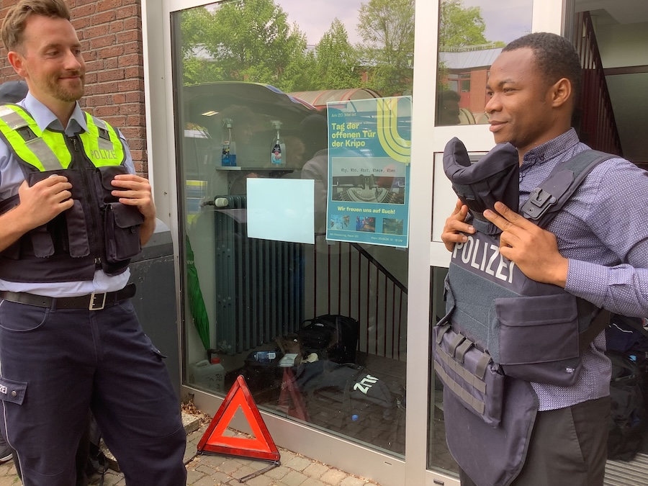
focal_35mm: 31
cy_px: 243
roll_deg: -0.4
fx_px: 580
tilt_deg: -8.0
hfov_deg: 58.4
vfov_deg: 45.4
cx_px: 324
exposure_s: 1/100
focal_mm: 3.3
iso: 32
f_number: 2.4
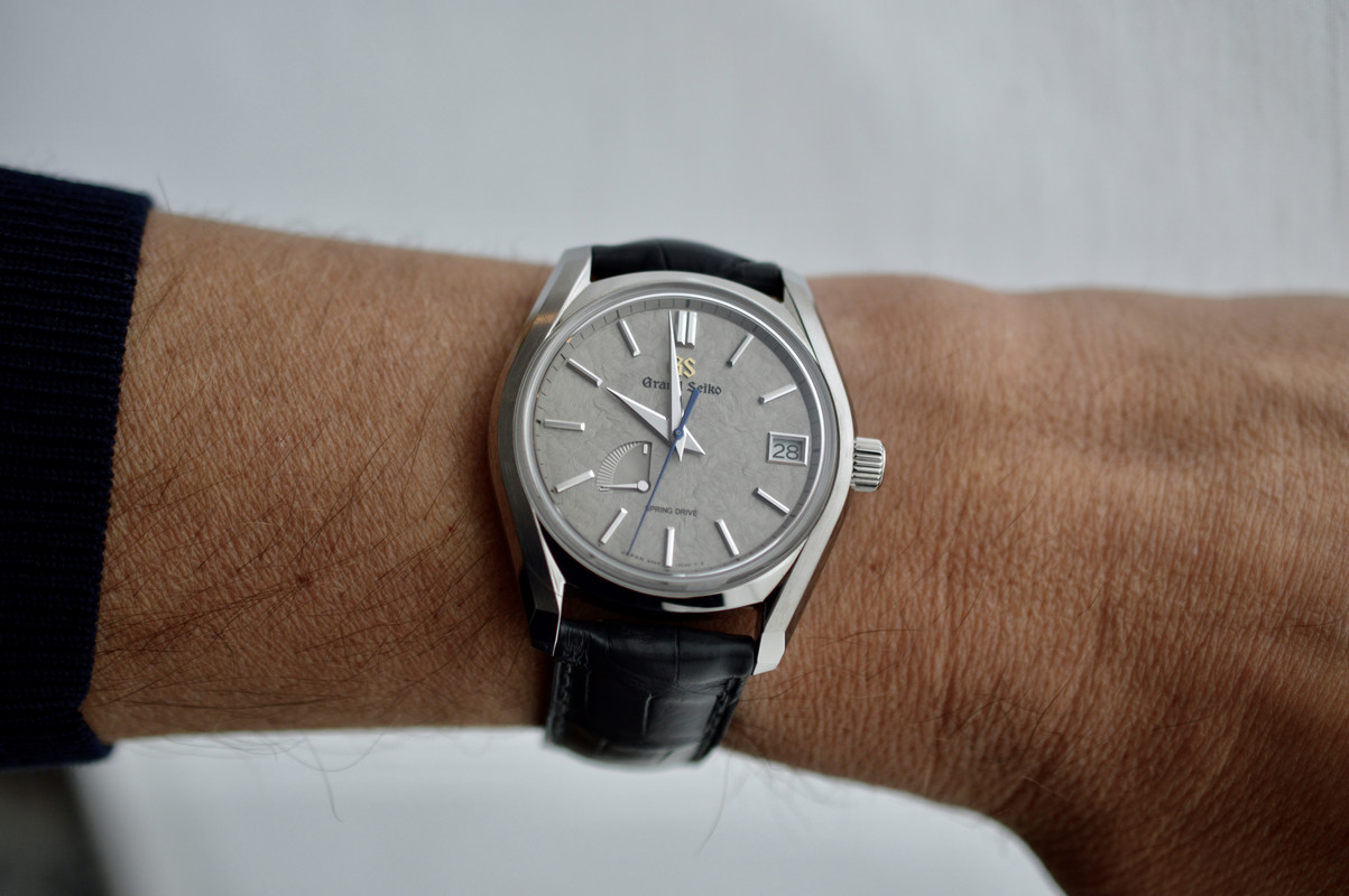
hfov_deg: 33.4
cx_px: 674
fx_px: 2246
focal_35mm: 60
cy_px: 448
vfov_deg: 22.6
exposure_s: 1/60
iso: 400
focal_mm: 40
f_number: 3.2
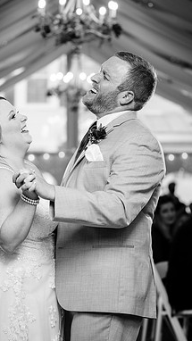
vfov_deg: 18.3
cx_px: 69
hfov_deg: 10.4
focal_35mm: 117
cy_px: 177
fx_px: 1058
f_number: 2.8
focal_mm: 70
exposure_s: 1/250
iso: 500
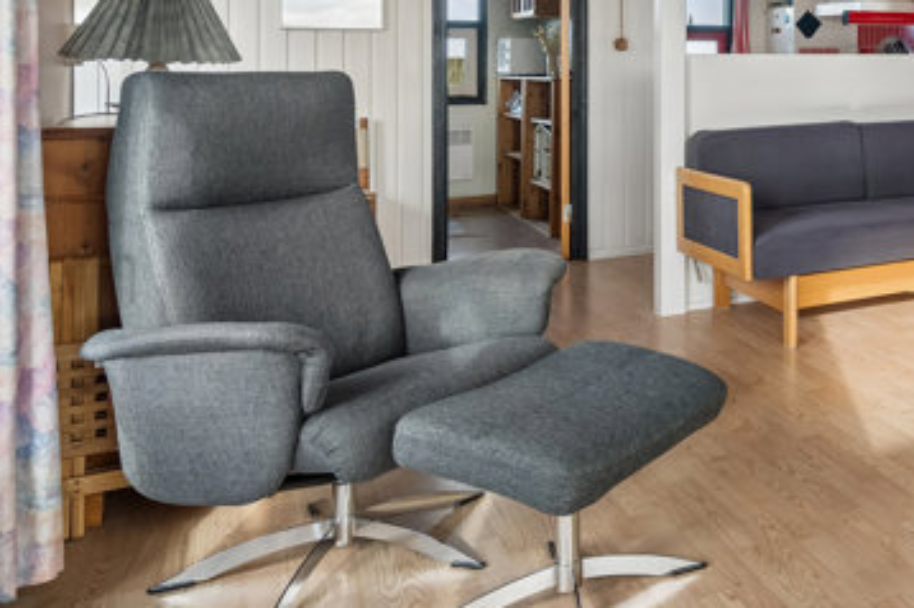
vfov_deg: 33.0
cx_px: 963
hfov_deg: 42.1
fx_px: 964
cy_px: 47
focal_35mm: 38
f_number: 6.3
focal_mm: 17
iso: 400
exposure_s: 1/80
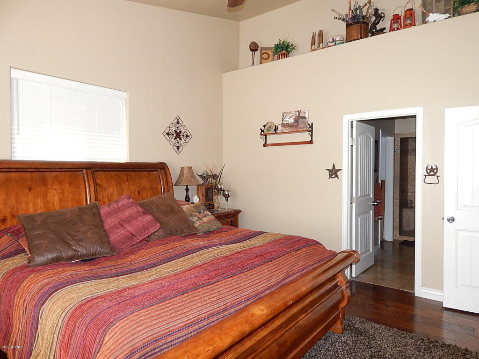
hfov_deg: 73.9
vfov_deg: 58.9
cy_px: 180
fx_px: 318
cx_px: 240
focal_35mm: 23
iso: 220
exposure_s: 1/30
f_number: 3
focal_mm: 4
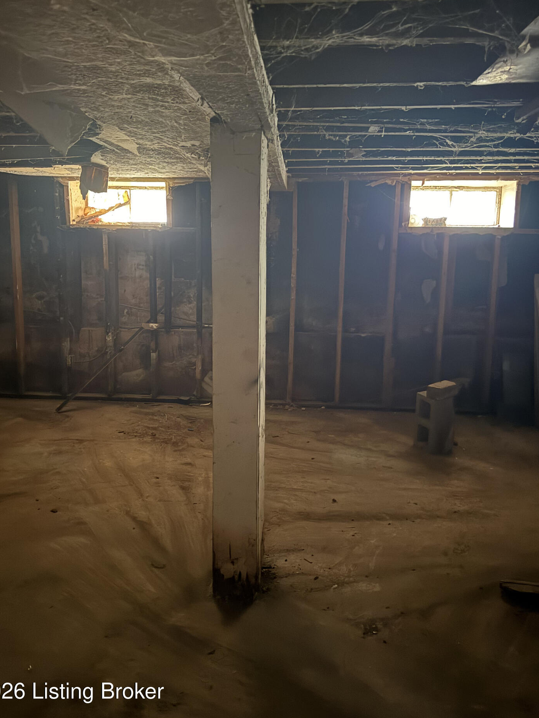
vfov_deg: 67.2
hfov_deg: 53.0
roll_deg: -1.0
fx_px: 540
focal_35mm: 26
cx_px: 251
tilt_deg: -8.9
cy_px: 338
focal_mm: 6.76
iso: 2500
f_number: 1.78
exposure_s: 1/9
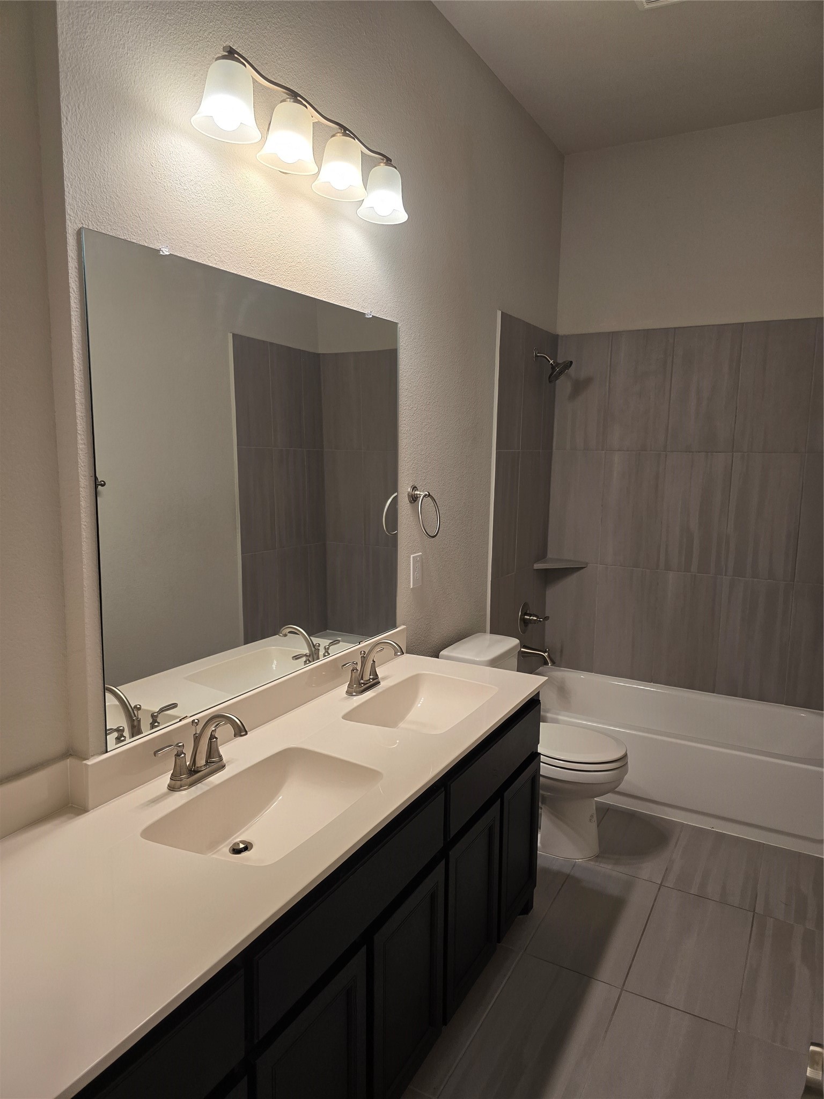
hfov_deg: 58.9
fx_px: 730
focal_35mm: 23
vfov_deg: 73.9
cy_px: 550
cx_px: 412
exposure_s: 1/120
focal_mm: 6.3
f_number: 1.7
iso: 125
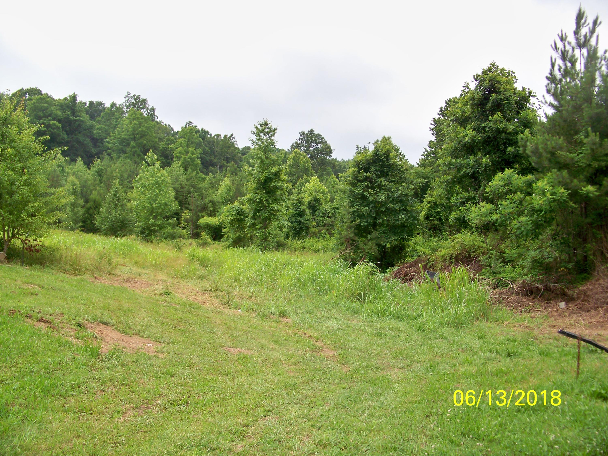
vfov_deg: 42.9
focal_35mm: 33
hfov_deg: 55.4
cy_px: 228
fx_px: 580
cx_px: 304
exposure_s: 1/640
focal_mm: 5.85
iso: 64
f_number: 2.8
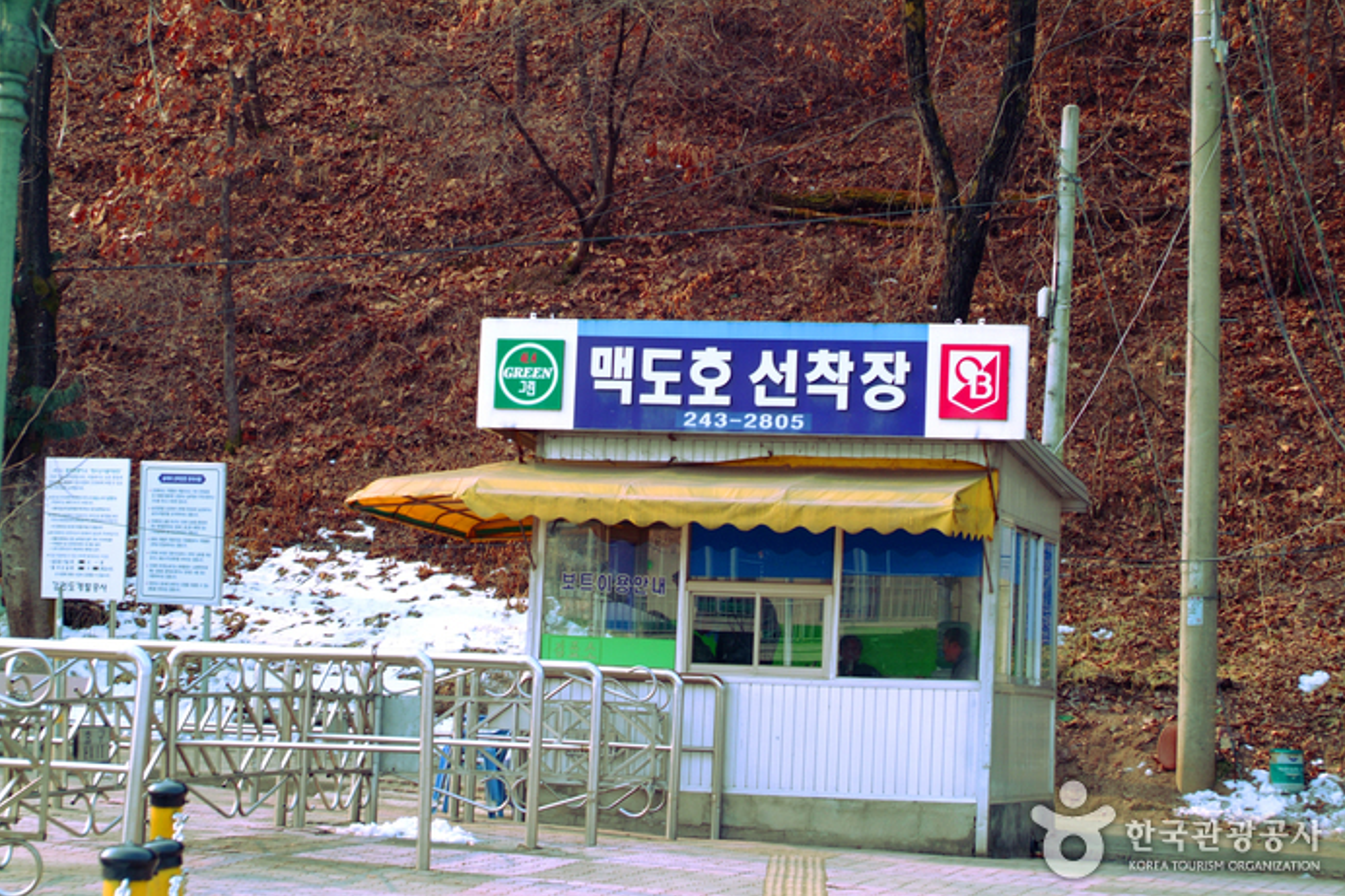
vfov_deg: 15.5
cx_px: 672
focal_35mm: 88
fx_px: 3287
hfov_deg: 23.1
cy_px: 451
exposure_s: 1/125
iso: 100
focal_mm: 58
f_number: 5.6
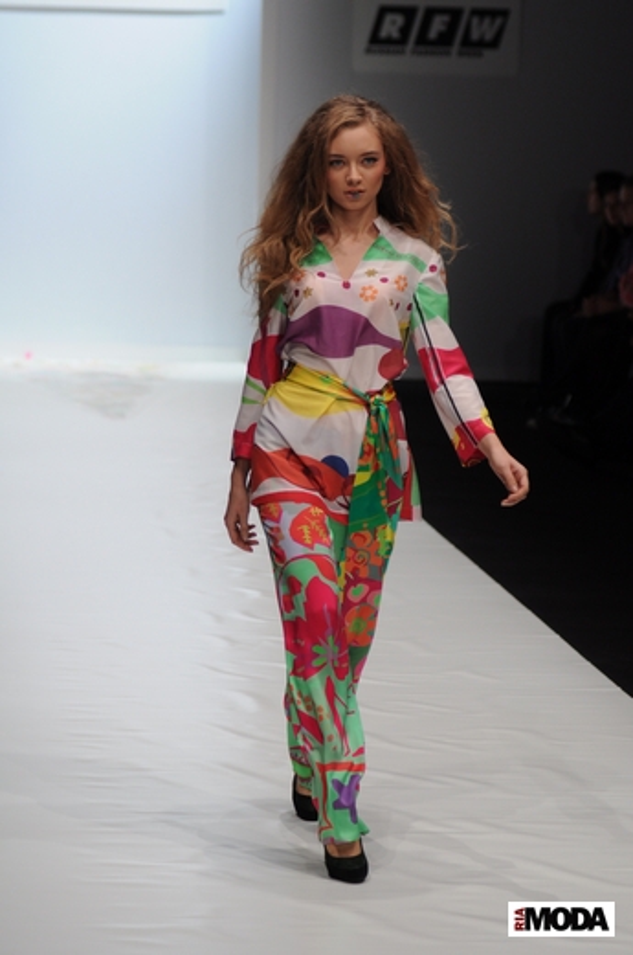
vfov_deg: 14.9
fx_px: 3652
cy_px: 478
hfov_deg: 9.9
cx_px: 316
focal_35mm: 138
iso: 640
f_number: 3.5
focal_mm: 92
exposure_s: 1/320
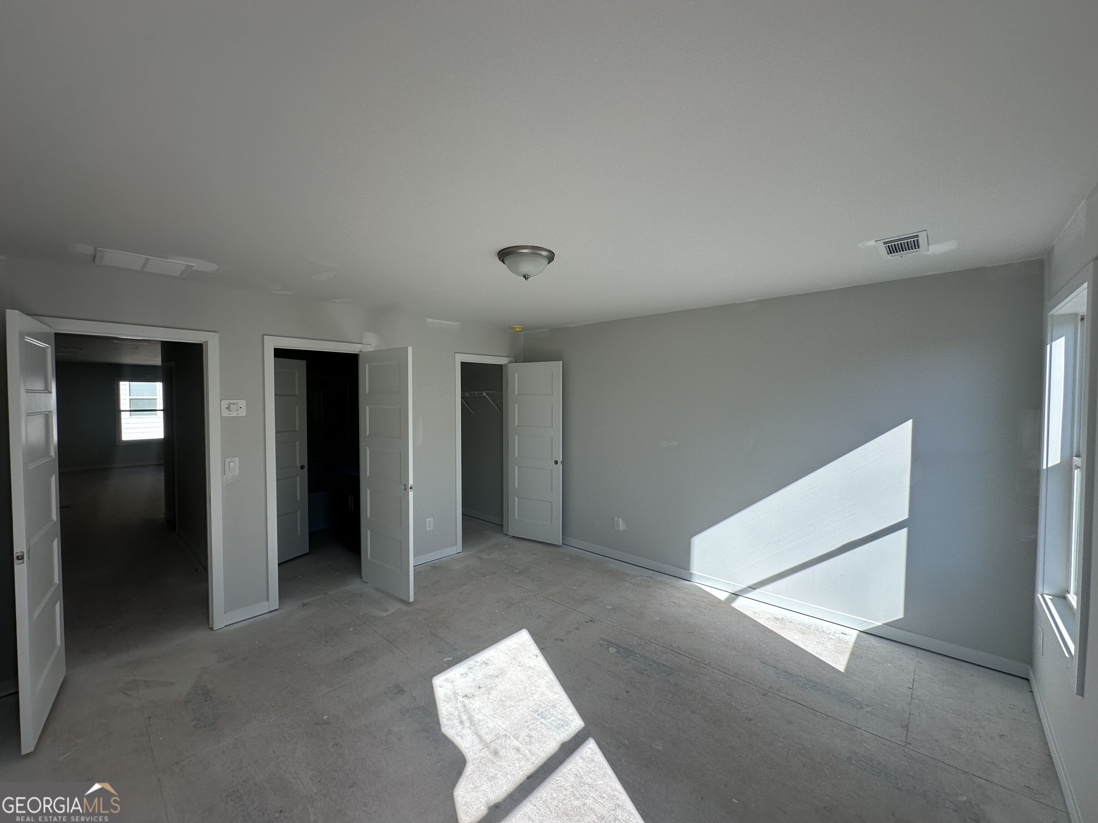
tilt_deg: -1.9
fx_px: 444
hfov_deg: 102.1
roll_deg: -0.2
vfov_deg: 85.7
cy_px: 412
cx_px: 549
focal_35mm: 14
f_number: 2.2
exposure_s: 1/287
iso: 40
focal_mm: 2.22
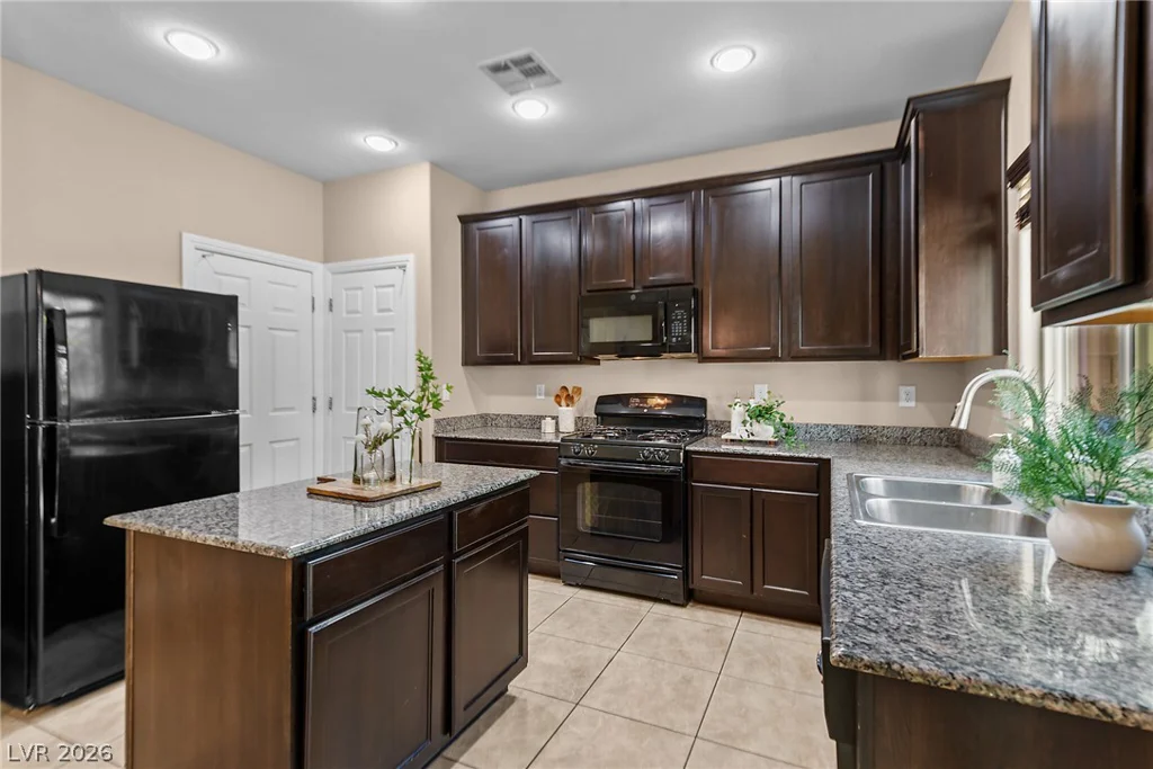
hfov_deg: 96.7
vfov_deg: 73.8
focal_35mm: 16
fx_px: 512
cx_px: 576
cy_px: 384
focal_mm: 16
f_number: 8
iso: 100
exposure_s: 1.3
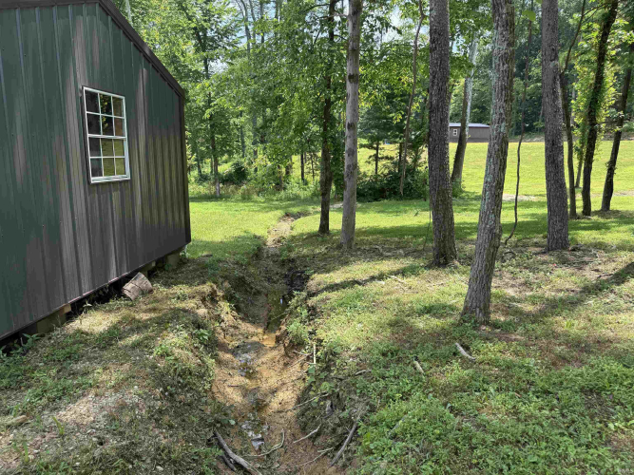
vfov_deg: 56.8
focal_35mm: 24
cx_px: 317
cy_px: 238
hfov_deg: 71.6
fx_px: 439
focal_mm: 6.76
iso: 80
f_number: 1.78
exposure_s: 1/1091
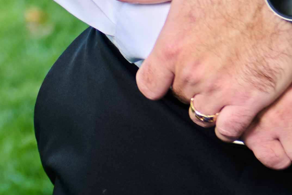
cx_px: -314
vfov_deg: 3.2
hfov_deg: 4.9
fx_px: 3365
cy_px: -498
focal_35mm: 415
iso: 100
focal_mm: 55
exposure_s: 1/200
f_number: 3.2
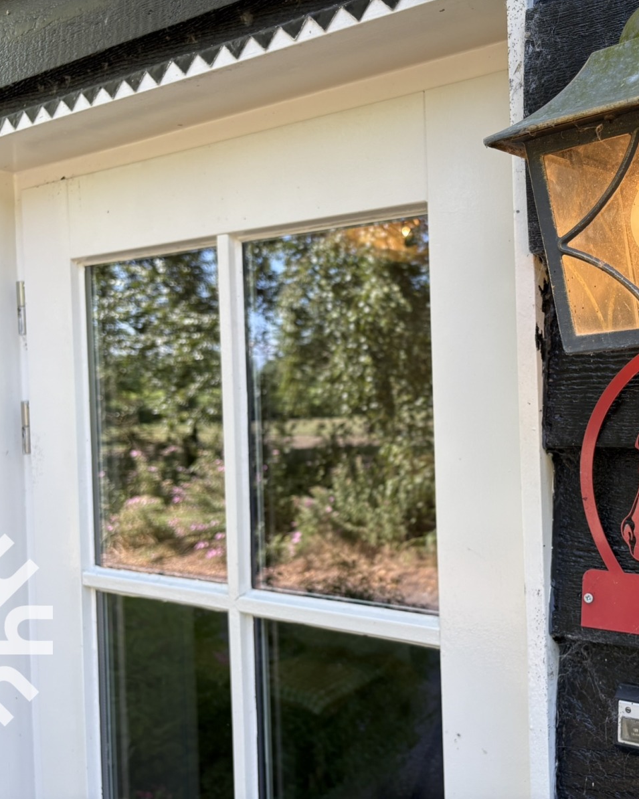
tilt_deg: -0.4
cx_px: 454
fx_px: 804
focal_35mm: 34
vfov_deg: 52.8
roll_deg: +2.0
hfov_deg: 42.4
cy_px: 398
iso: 40
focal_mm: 5.96
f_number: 1.6
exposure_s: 1/239
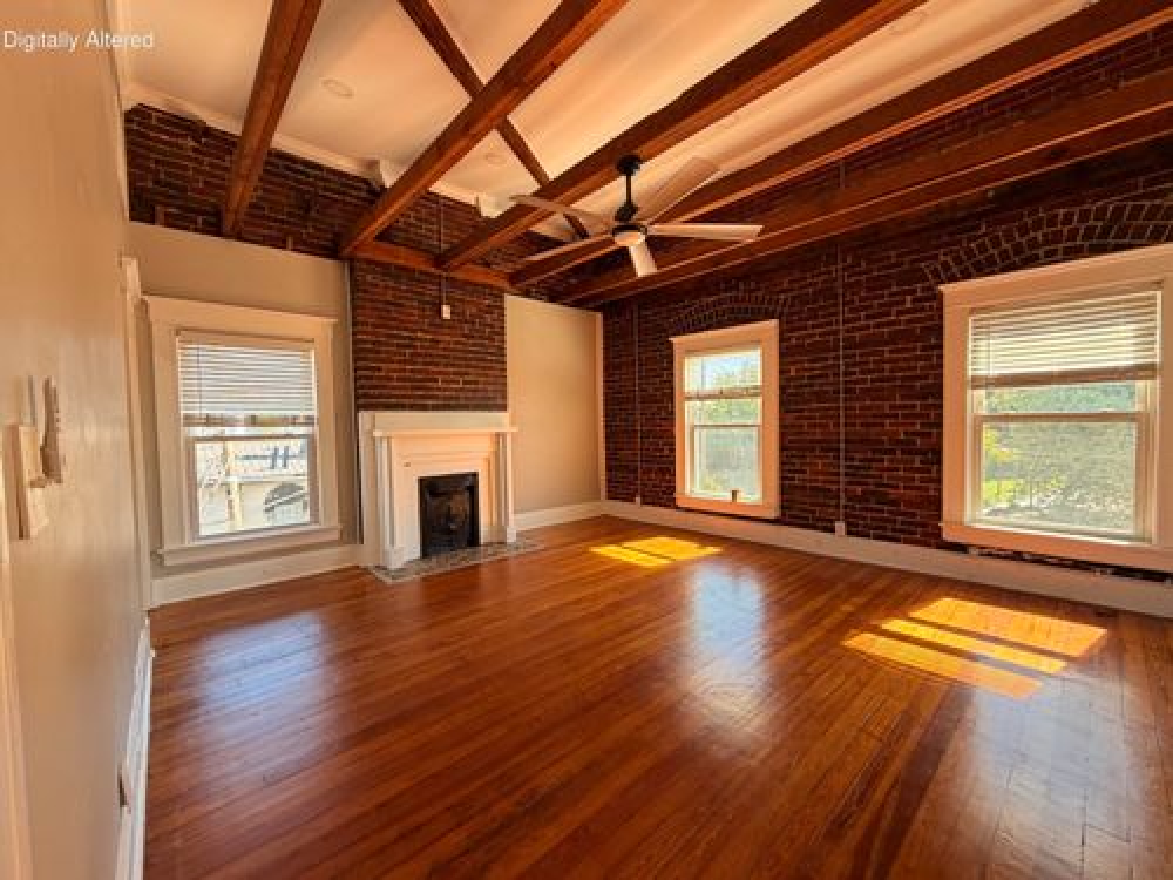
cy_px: 440
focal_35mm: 14
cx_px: 586
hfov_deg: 102.1
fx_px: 474
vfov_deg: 85.7
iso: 125
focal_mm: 2.22
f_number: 2.2
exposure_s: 1/121
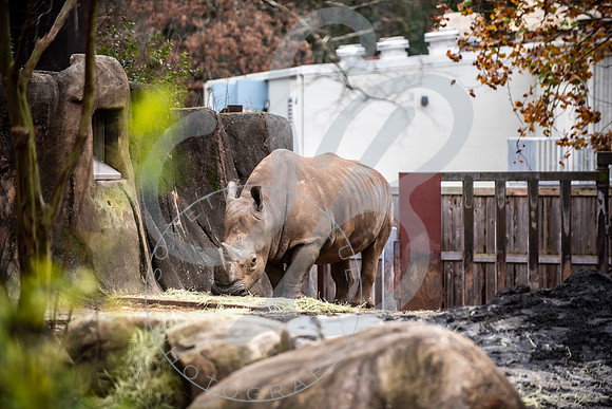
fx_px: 3401
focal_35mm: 200
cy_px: 204
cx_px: 306
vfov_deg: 6.9
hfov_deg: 10.3
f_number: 2.8
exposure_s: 1/250
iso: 125
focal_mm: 200
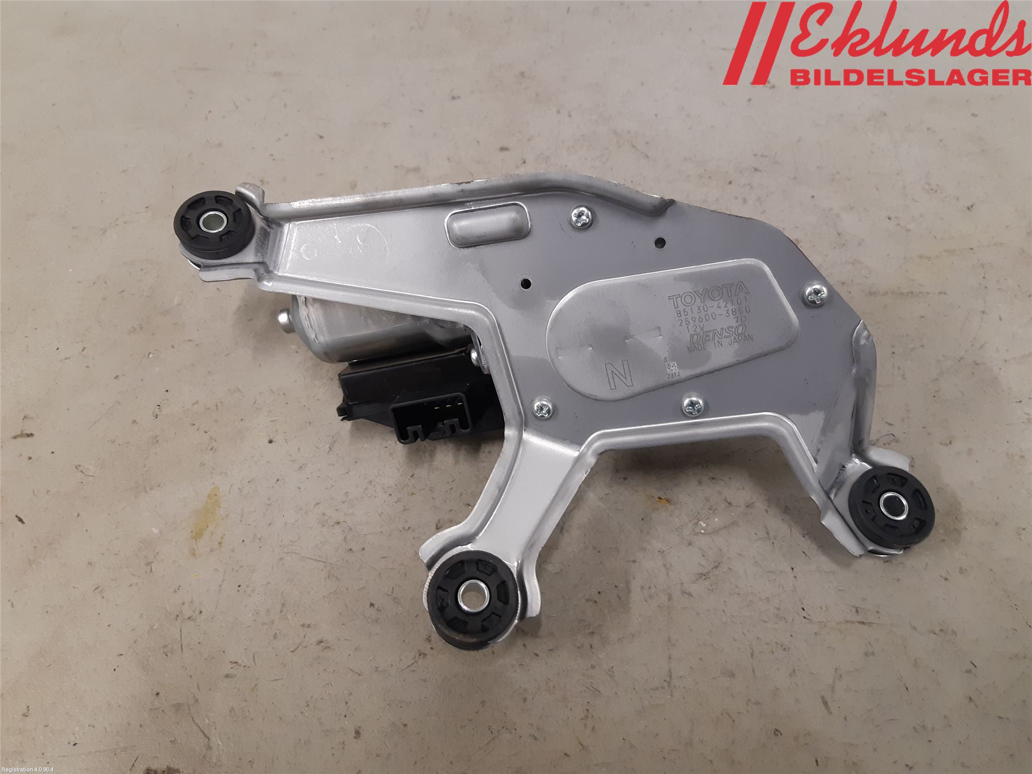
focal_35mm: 26
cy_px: 387
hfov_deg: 67.3
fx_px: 775
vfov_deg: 53.1
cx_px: 516
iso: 160
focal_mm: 3.93
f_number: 1.7
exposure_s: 1/50
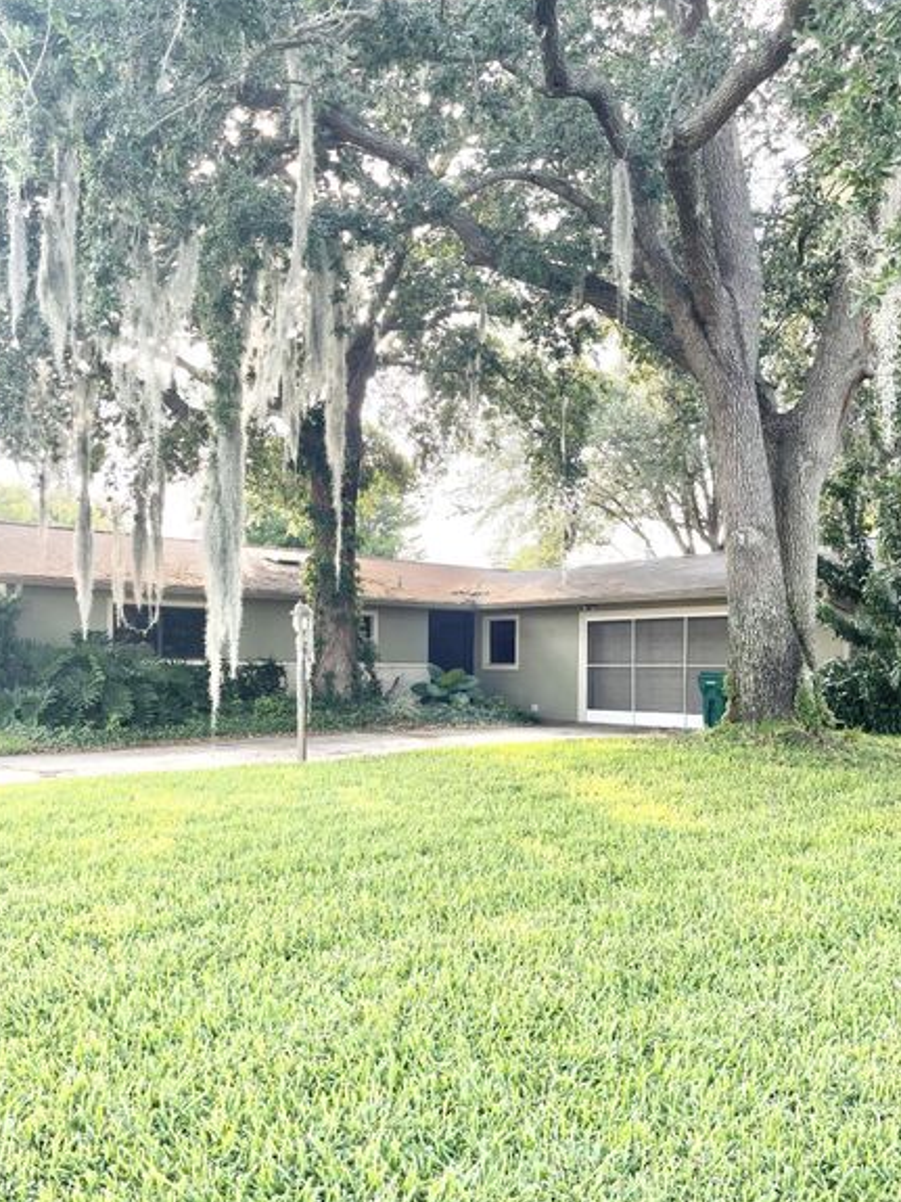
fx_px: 1007
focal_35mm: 29
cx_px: 395
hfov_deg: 48.1
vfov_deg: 61.5
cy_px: 666
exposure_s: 1/272
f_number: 1.6
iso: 32
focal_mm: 5.1
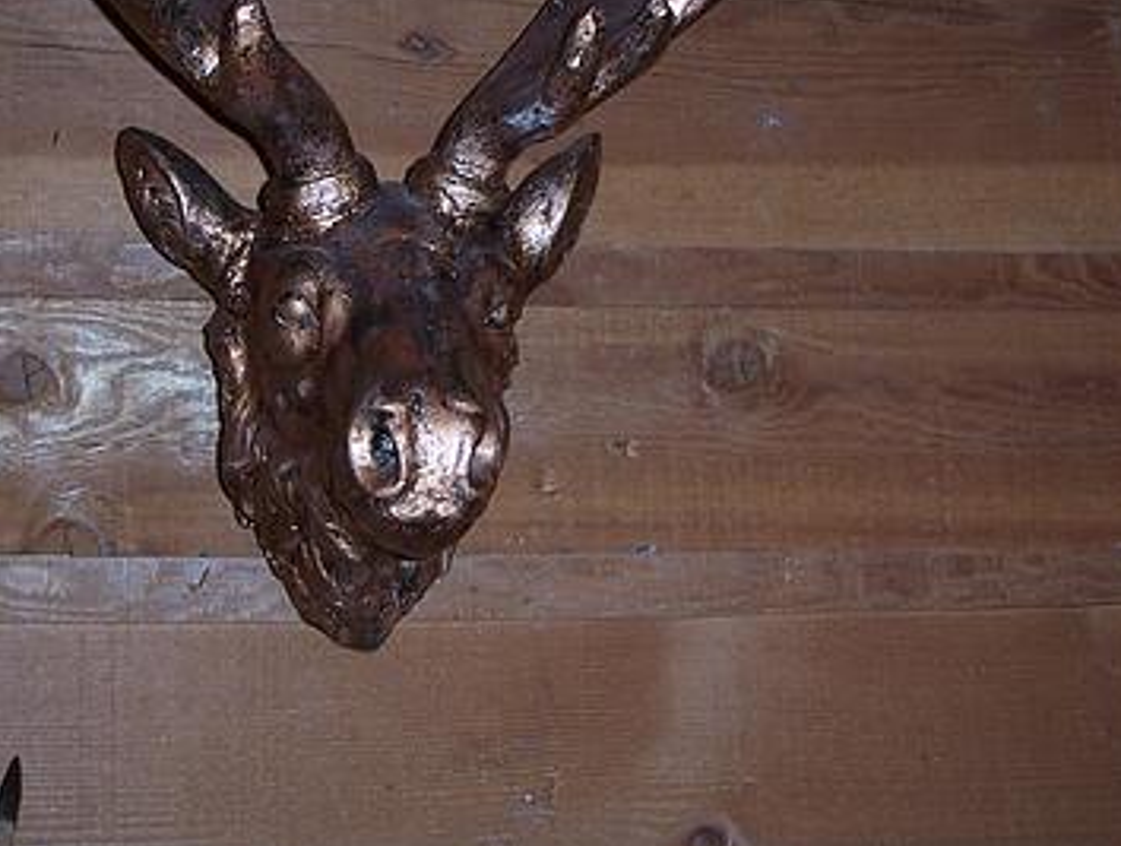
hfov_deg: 30.5
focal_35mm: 63
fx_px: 2044
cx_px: 421
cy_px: 157
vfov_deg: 23.0
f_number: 3
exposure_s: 1/60
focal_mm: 6
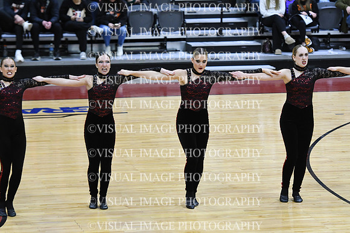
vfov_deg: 7.6
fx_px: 1750
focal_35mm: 180
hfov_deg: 11.4
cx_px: 175
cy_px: 116
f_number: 2.8
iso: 3200
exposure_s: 1/400
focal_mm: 120
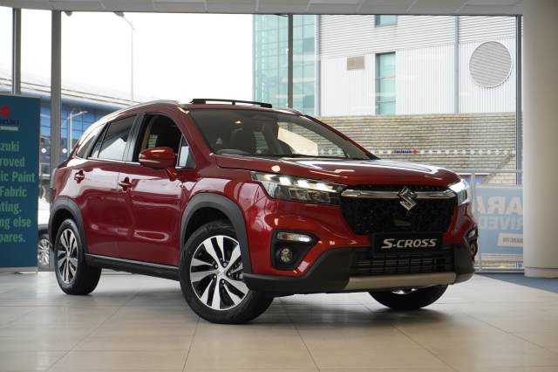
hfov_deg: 33.4
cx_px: 279
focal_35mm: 60
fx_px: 929
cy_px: 186
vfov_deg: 22.6
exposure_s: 1/160
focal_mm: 40
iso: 1000
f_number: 5.6
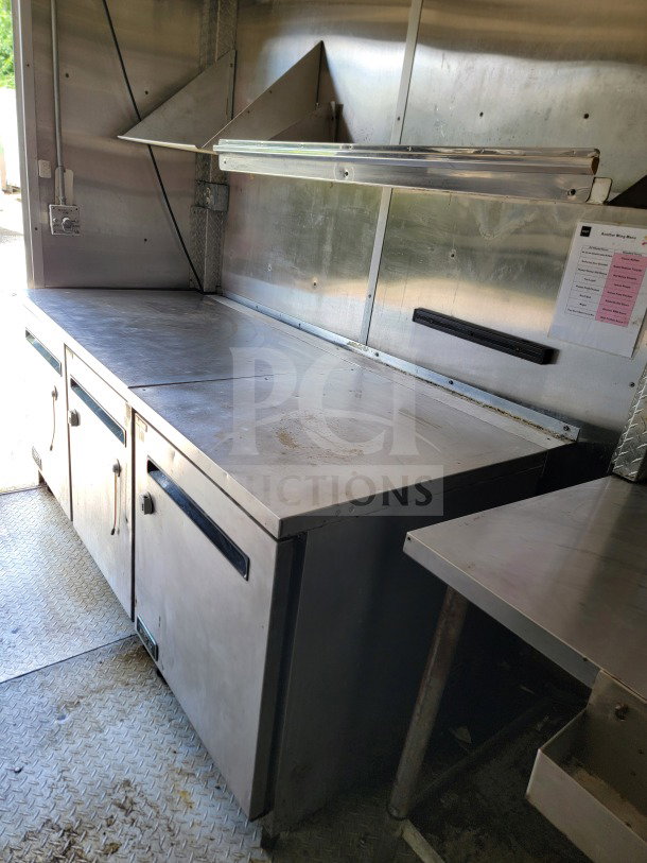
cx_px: 324
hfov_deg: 56.8
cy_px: 432
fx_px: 598
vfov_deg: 71.6
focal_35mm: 24
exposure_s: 1/120
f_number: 1.8
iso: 40
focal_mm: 6.7
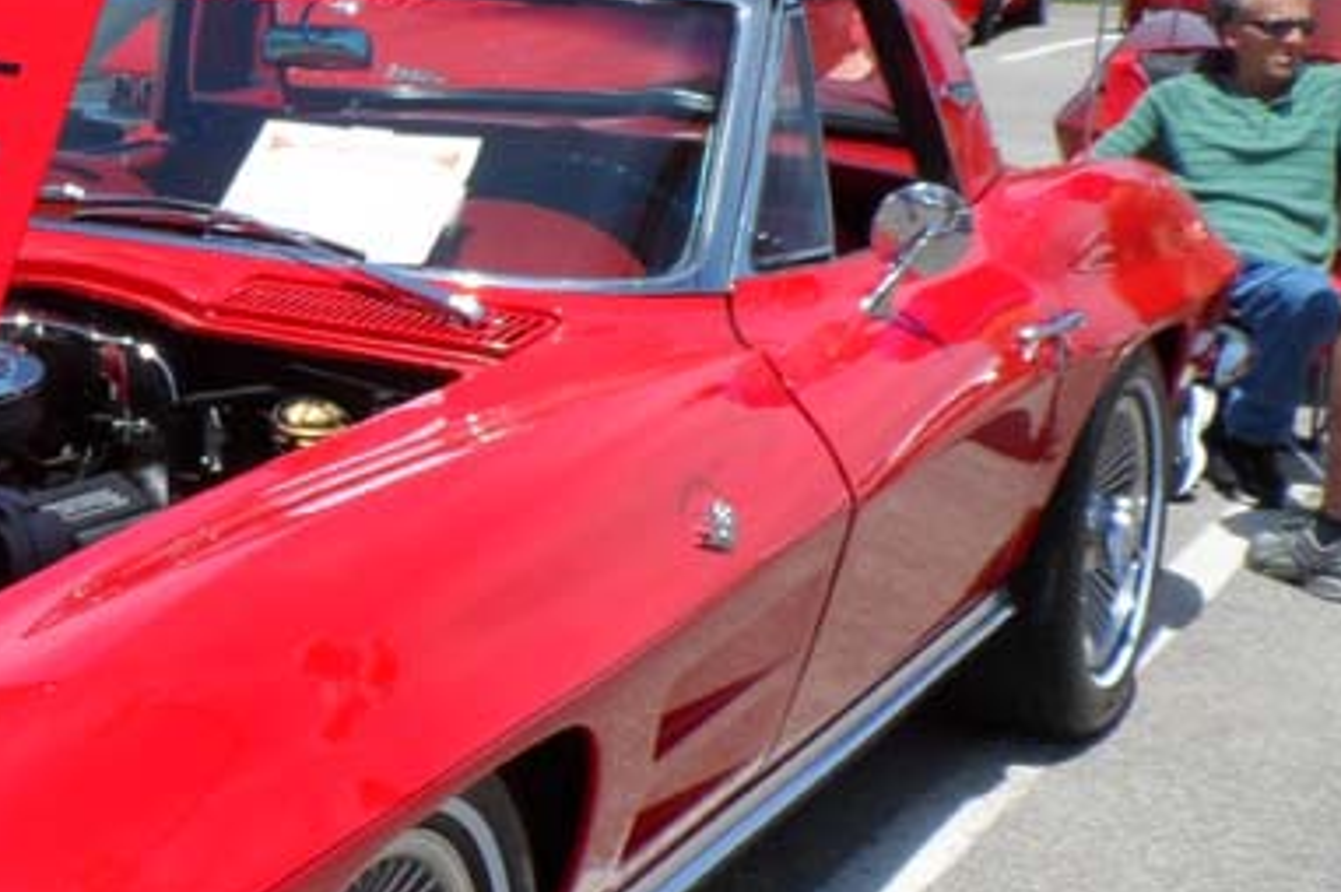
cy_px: 457
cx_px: -197
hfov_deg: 27.2
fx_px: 2494
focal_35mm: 67
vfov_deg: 20.3
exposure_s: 1/500
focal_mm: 4
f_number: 4.5
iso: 80
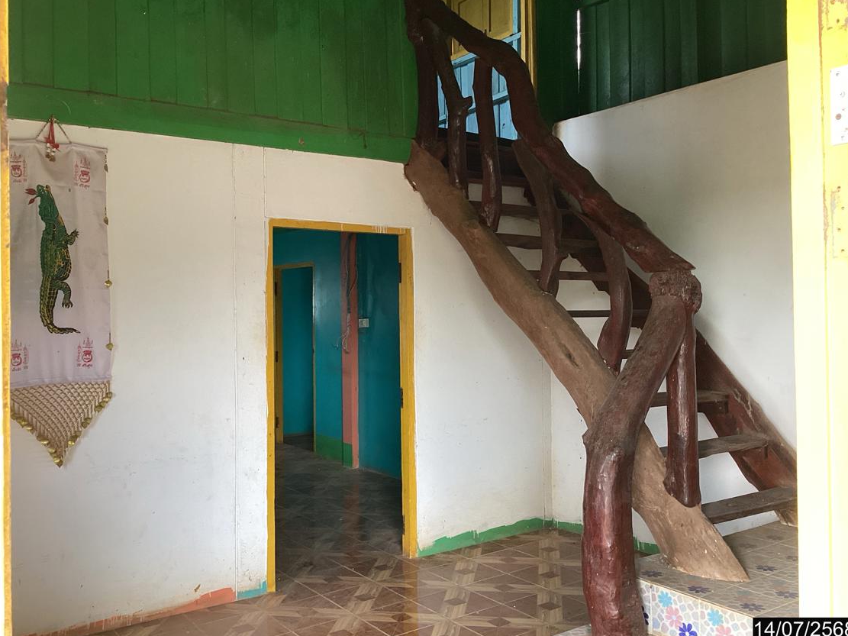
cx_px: 418
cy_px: 312
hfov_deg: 56.8
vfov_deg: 44.2
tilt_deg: -0.4
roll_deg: +0.9
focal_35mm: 32
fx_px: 784
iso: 125
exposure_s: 1/60
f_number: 2.4
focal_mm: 3.3
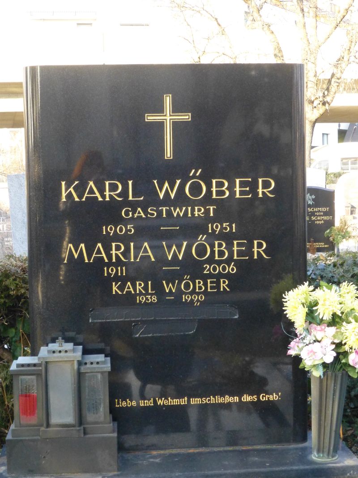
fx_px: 910
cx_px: 179
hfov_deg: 22.2
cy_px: 239
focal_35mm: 66
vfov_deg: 29.4
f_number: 4.9
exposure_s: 1/200
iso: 800
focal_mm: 11.7
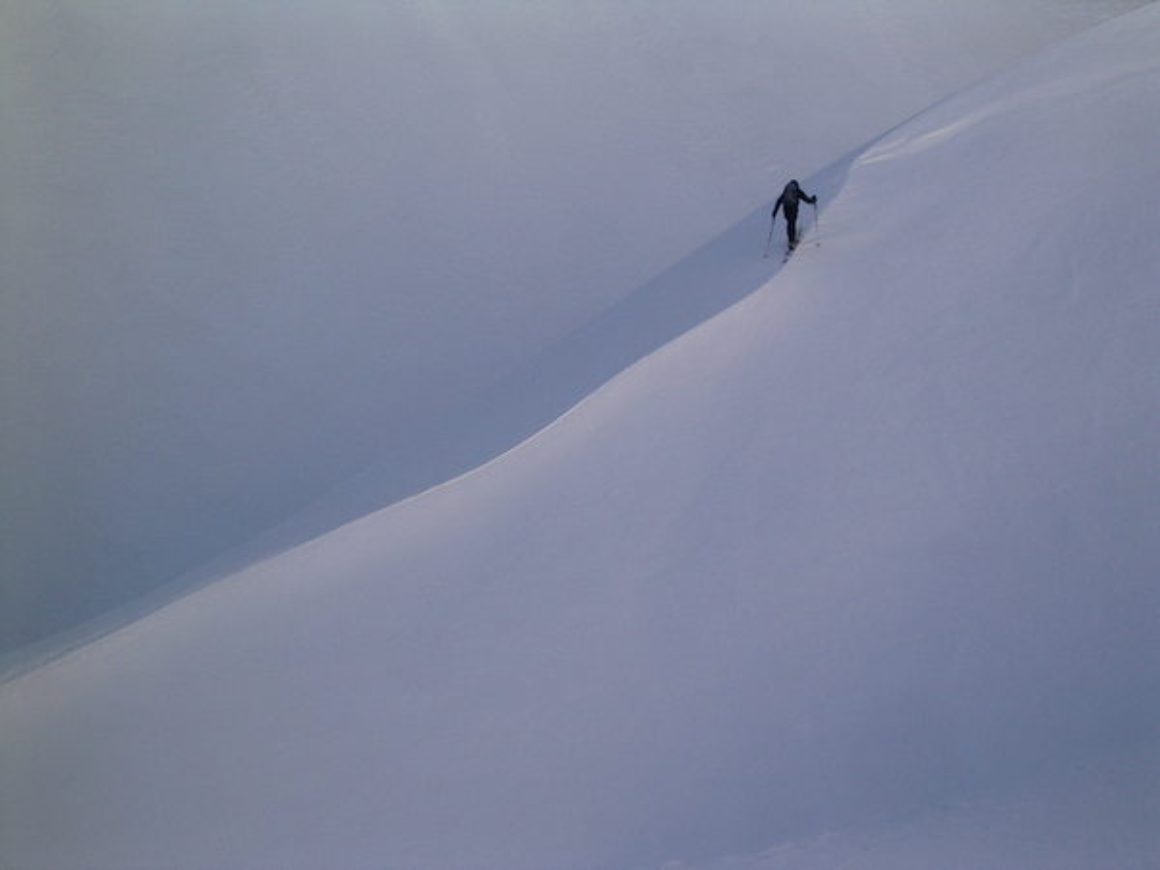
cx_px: 580
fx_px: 3820
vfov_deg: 13.0
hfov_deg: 17.3
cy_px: 435
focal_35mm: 114
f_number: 9
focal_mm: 17.4
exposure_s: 1/160
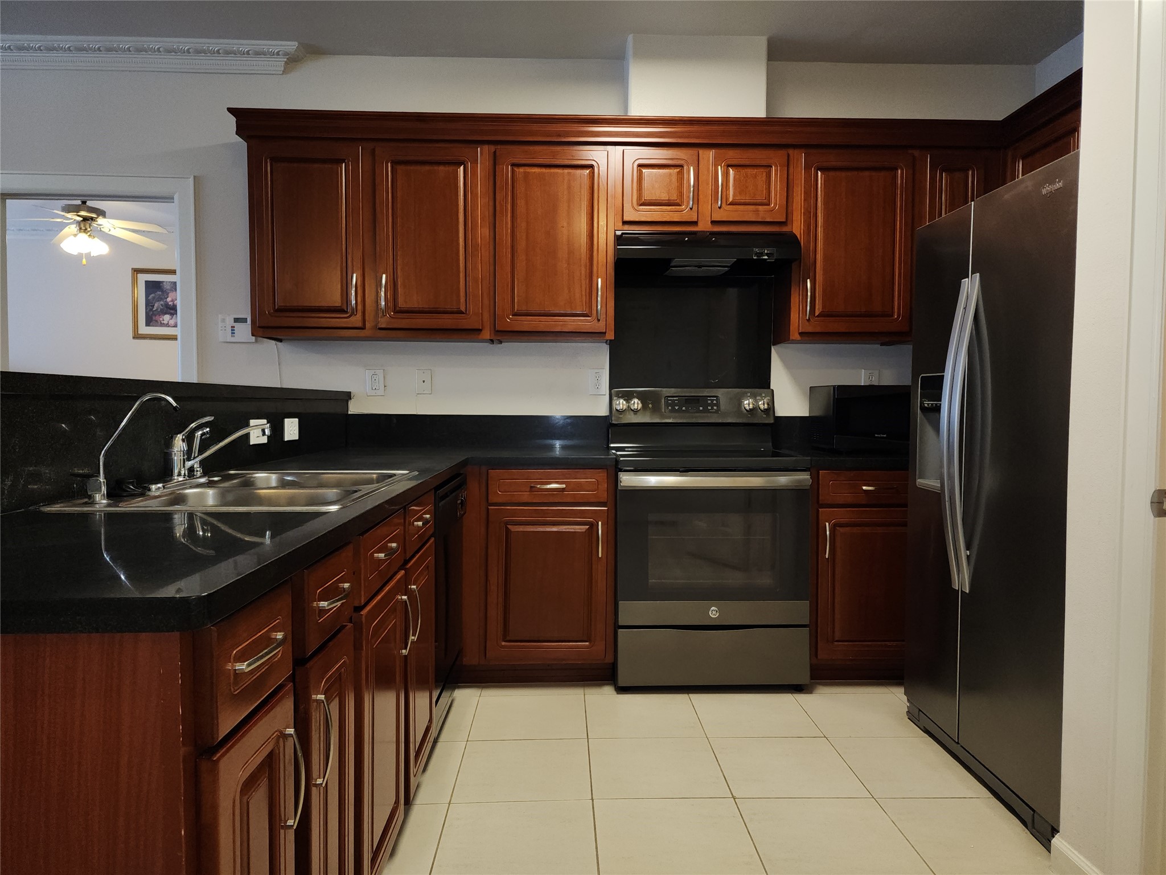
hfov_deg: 73.9
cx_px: 583
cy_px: 438
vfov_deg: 58.9
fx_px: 775
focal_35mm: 23
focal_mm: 6.4
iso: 125
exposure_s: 1/24
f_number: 1.8
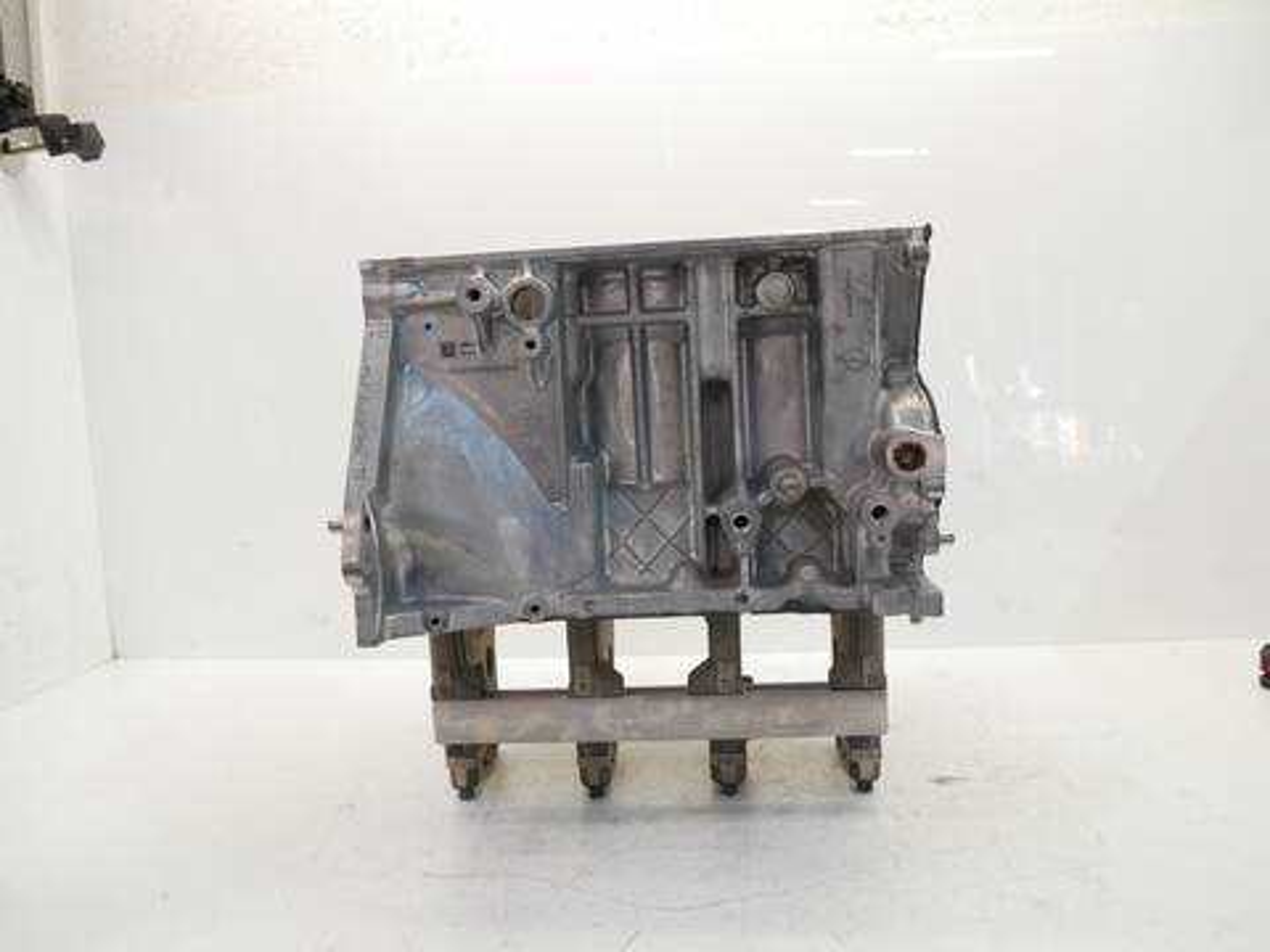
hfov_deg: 71.6
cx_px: 635
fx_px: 881
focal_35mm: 24
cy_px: 476
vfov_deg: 56.8
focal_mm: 12
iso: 400
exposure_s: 1/60
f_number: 3.5
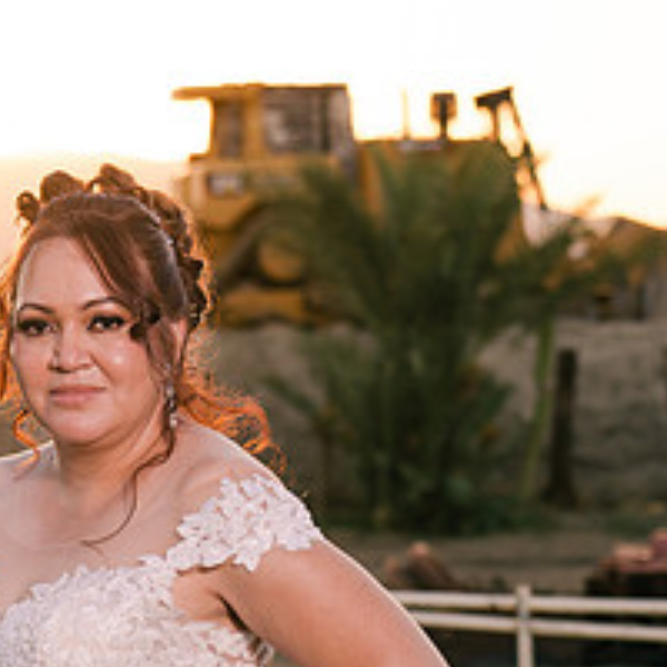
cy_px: 502
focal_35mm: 187
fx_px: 4077
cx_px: -120
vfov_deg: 9.3
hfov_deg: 9.2
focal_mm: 51
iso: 200
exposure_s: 1/640
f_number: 3.2
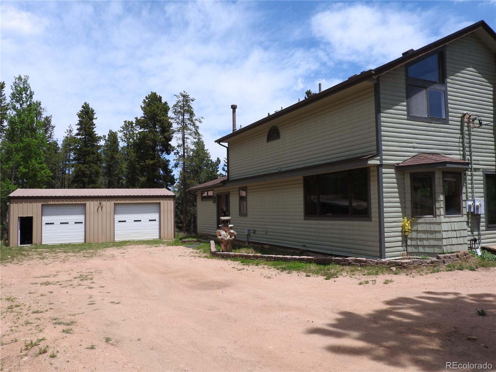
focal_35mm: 28
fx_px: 401
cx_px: 248
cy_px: 186
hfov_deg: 63.4
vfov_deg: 49.7
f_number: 3.5
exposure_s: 1/1250
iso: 100
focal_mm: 5
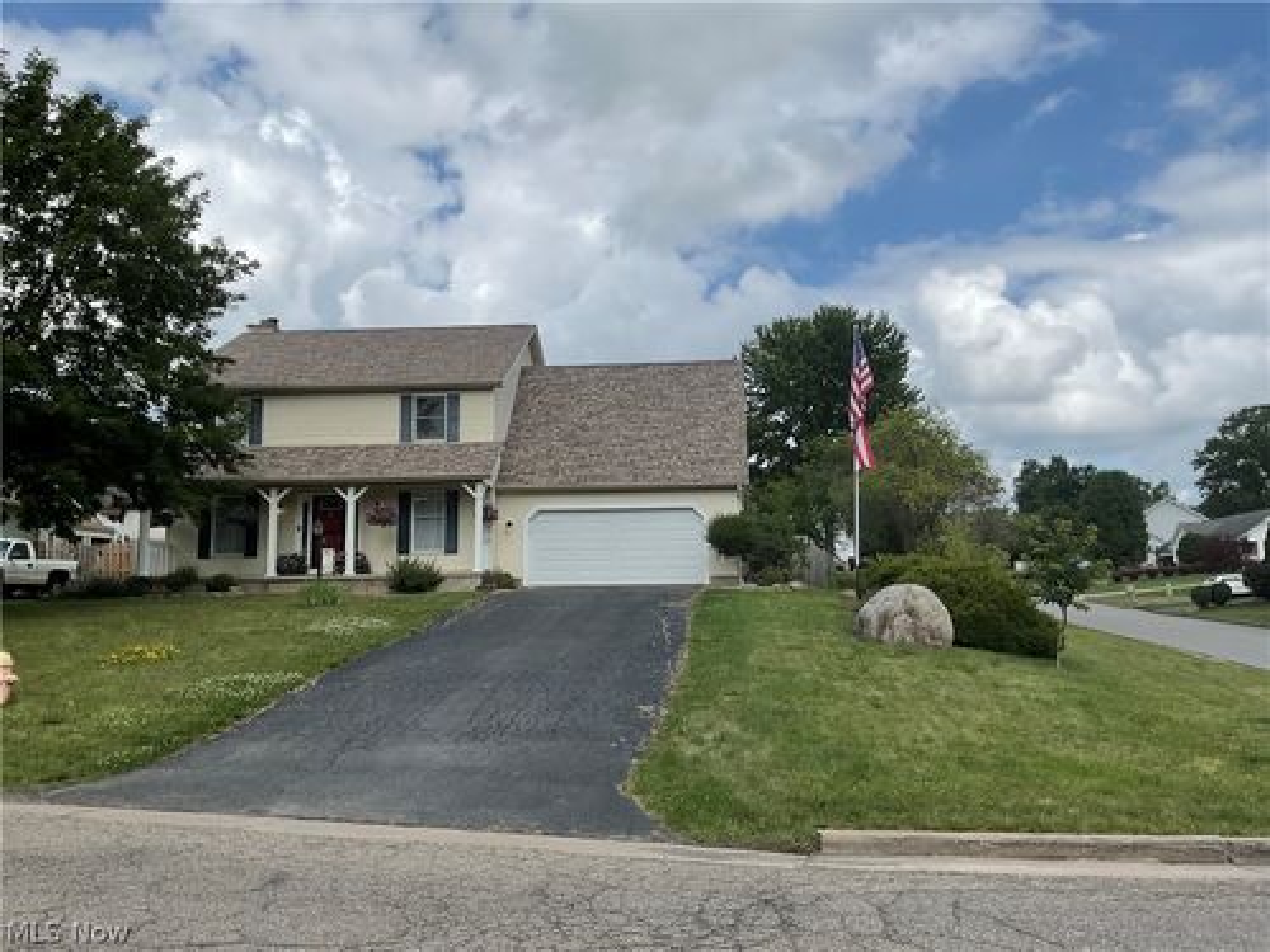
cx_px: 635
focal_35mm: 29
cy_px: 476
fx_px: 1064
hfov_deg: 61.7
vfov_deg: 48.2
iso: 16
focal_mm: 3
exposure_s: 1/2959
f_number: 1.8
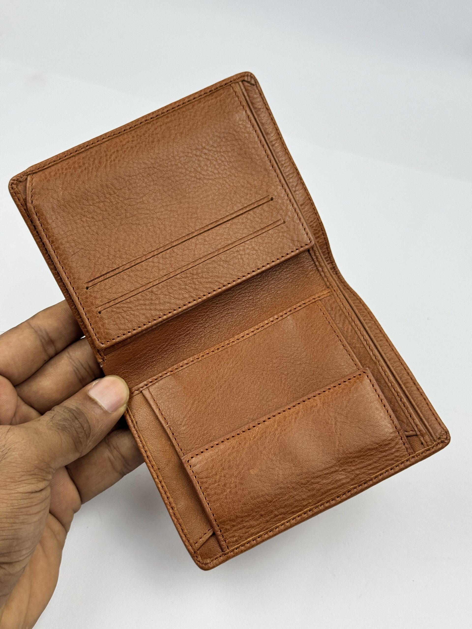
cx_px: 236
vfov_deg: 39.7
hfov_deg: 30.3
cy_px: 314
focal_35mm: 48
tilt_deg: -43.8
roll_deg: -4.9
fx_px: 873
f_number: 1.78
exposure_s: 1/397
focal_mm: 6.76
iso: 64
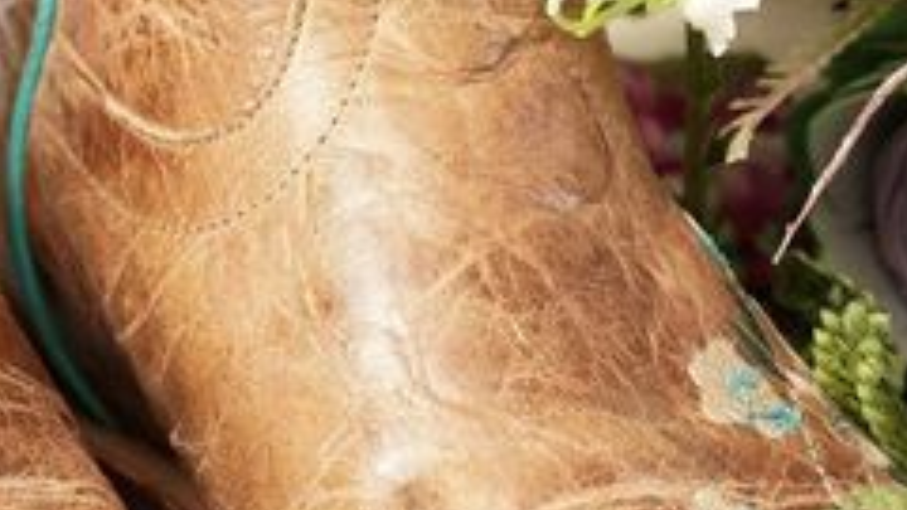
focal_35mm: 183
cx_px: 401
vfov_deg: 6.5
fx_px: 4401
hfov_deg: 11.8
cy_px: -353
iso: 200
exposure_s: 1/125
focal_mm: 28
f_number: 3.2
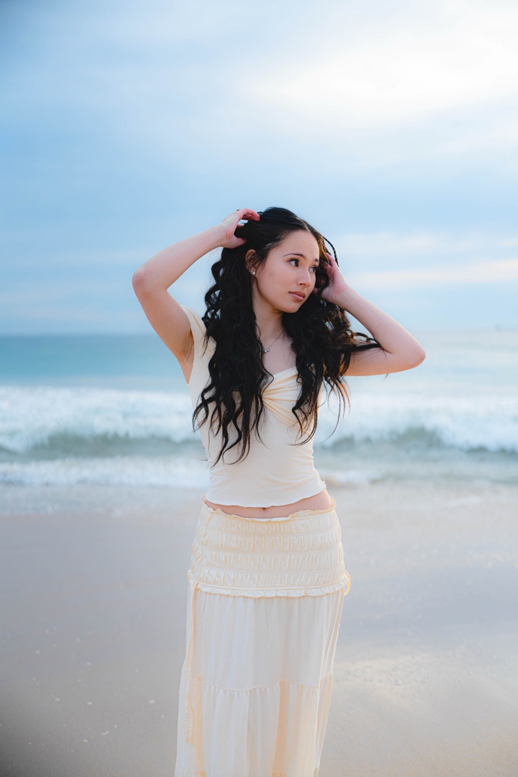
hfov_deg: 29.9
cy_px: 388
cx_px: 259
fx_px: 971
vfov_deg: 43.6
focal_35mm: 45
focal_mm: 45
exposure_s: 1/6400
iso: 1600
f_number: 2
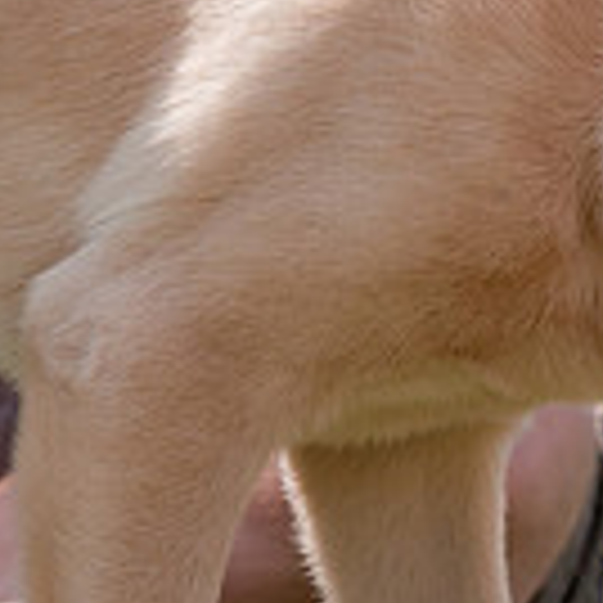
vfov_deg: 6.4
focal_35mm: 275
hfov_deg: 6.2
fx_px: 5420
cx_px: 1215
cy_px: 578
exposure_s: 1/400
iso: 200
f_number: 5.6
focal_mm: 50
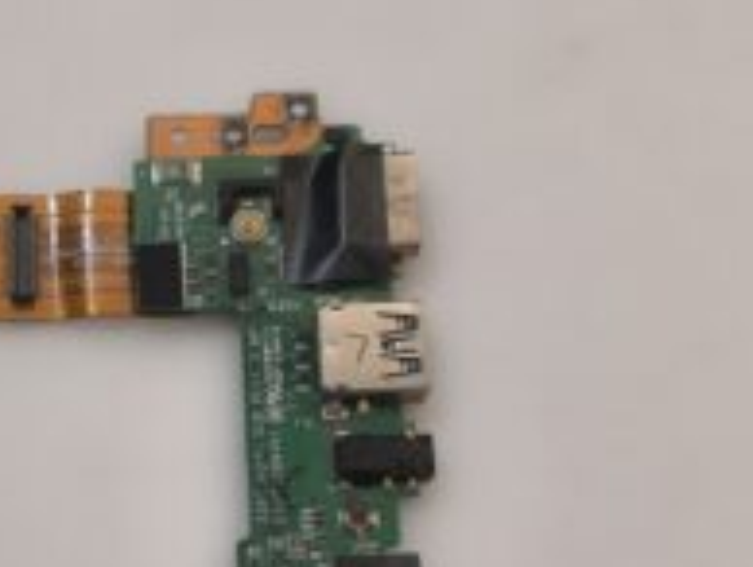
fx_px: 1372
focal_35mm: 63
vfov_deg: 22.9
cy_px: 480
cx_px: 167
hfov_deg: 30.1
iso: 250
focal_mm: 6.57
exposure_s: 1/50
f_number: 1.6
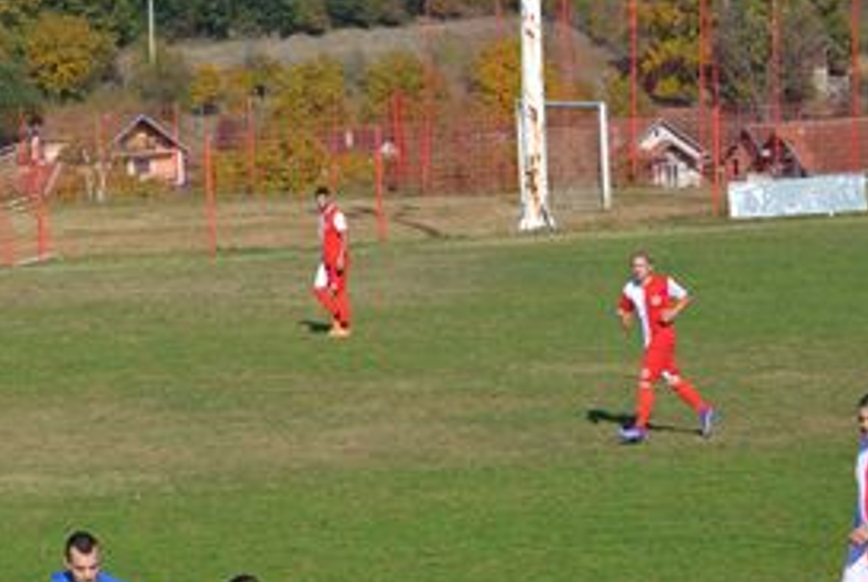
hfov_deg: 10.5
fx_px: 4665
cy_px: 541
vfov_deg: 7.1
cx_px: -64
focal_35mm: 193
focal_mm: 55
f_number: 6.3
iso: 400
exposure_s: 1/1600
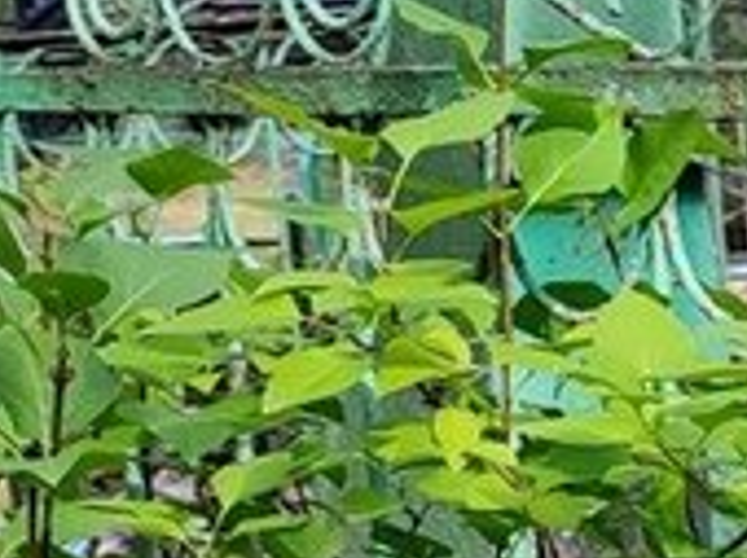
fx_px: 3254
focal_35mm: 151
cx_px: 1147
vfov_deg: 9.6
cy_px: 747
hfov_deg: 12.4
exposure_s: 1/112
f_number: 1.9
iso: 50
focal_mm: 6.04
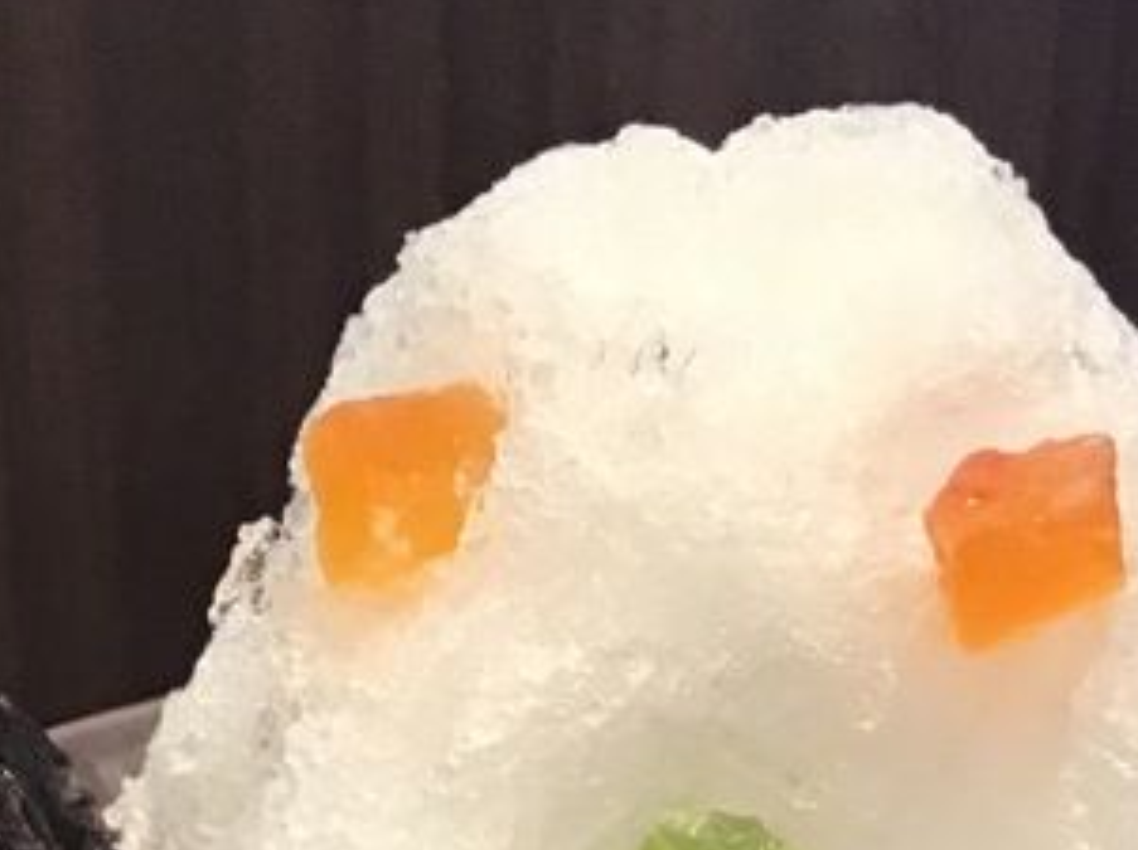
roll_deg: -1.8
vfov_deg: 17.1
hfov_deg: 23.3
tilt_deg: -24.9
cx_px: 664
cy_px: 890
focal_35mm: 84
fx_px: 2758
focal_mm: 3.3
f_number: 2.4
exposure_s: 1/30
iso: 125
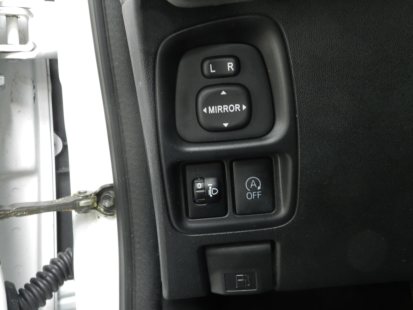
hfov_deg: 41.2
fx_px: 549
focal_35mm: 46
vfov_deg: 31.5
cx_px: 206
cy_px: 155
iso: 400
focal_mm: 8.1
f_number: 4.2
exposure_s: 1/20
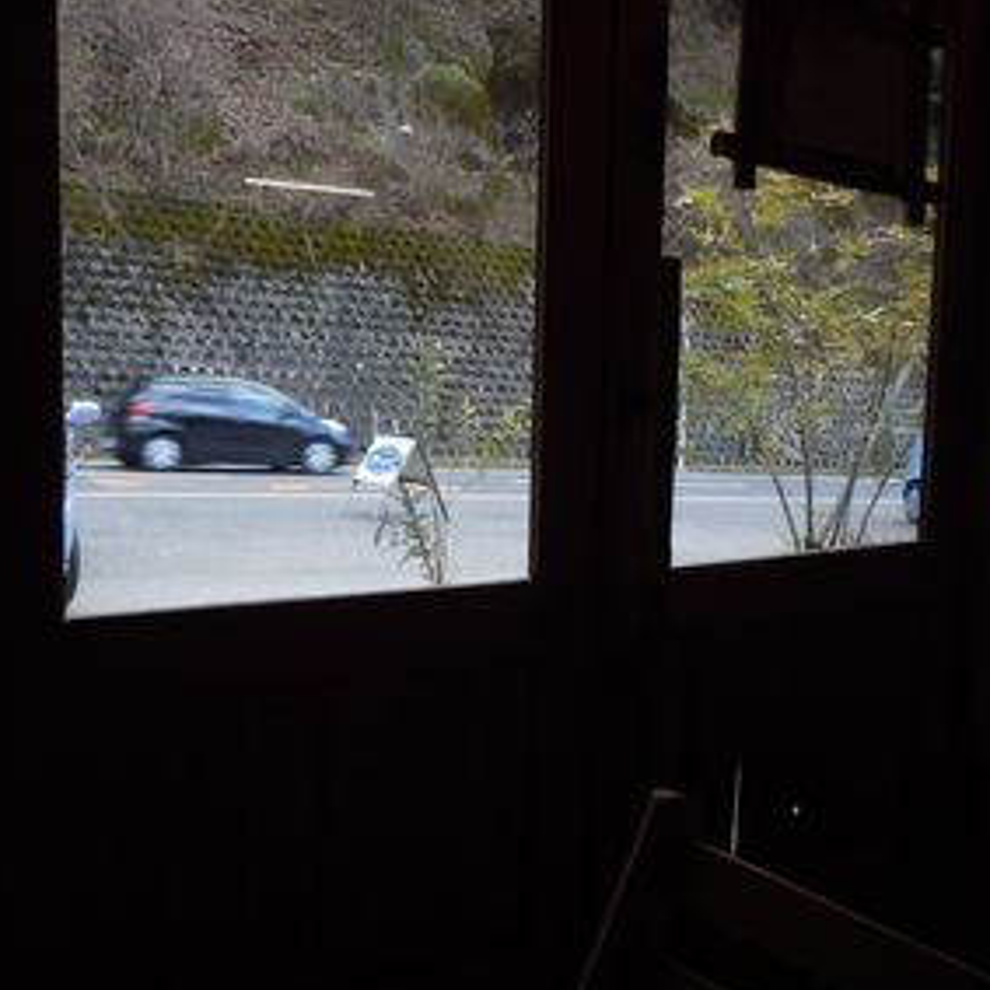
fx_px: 1132
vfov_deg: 47.2
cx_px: 378
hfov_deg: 46.8
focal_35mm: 35
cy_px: 493
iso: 100
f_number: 3.7
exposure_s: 1/80
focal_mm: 5
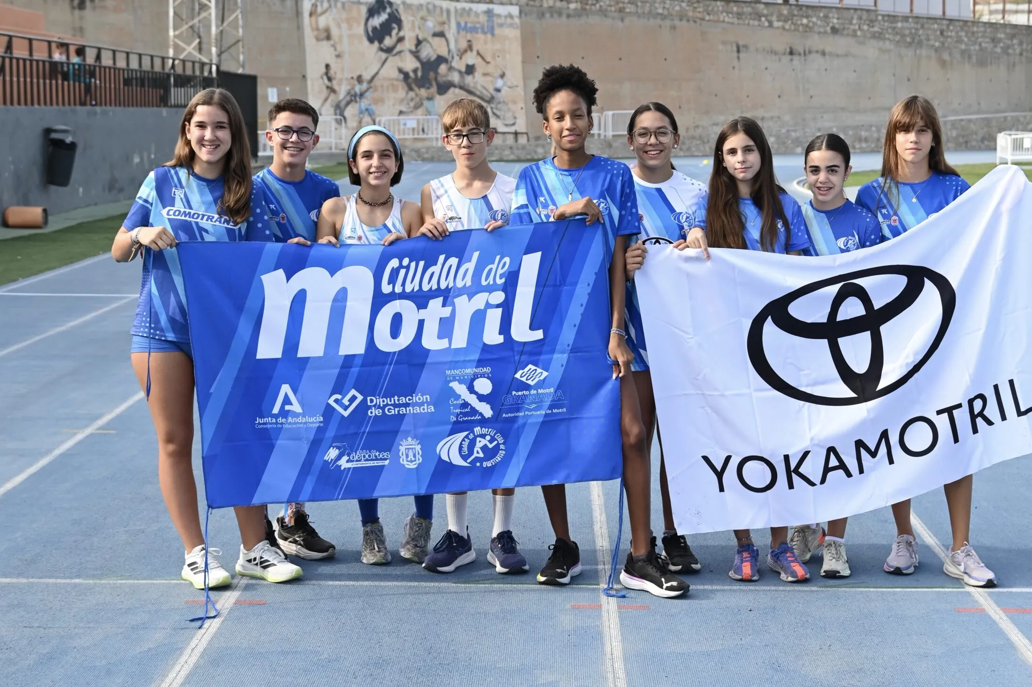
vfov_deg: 28.6
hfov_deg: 41.9
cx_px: 578
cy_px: 297
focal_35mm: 47
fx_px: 1346
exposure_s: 1/1250
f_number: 4
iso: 500
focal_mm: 40
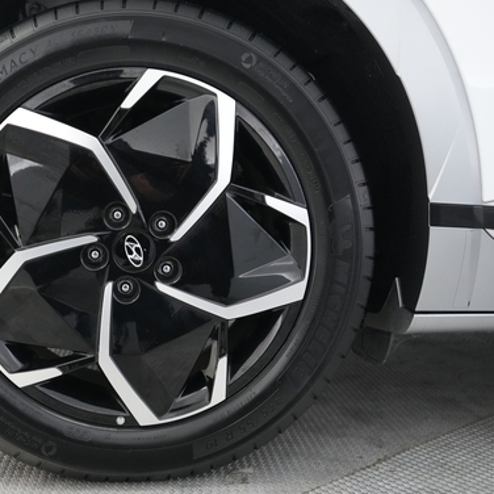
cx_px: 142
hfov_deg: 41.9
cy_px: 256
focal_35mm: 39
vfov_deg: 42.8
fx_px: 630
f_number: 2.8
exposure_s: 1/160
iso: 5000
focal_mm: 27
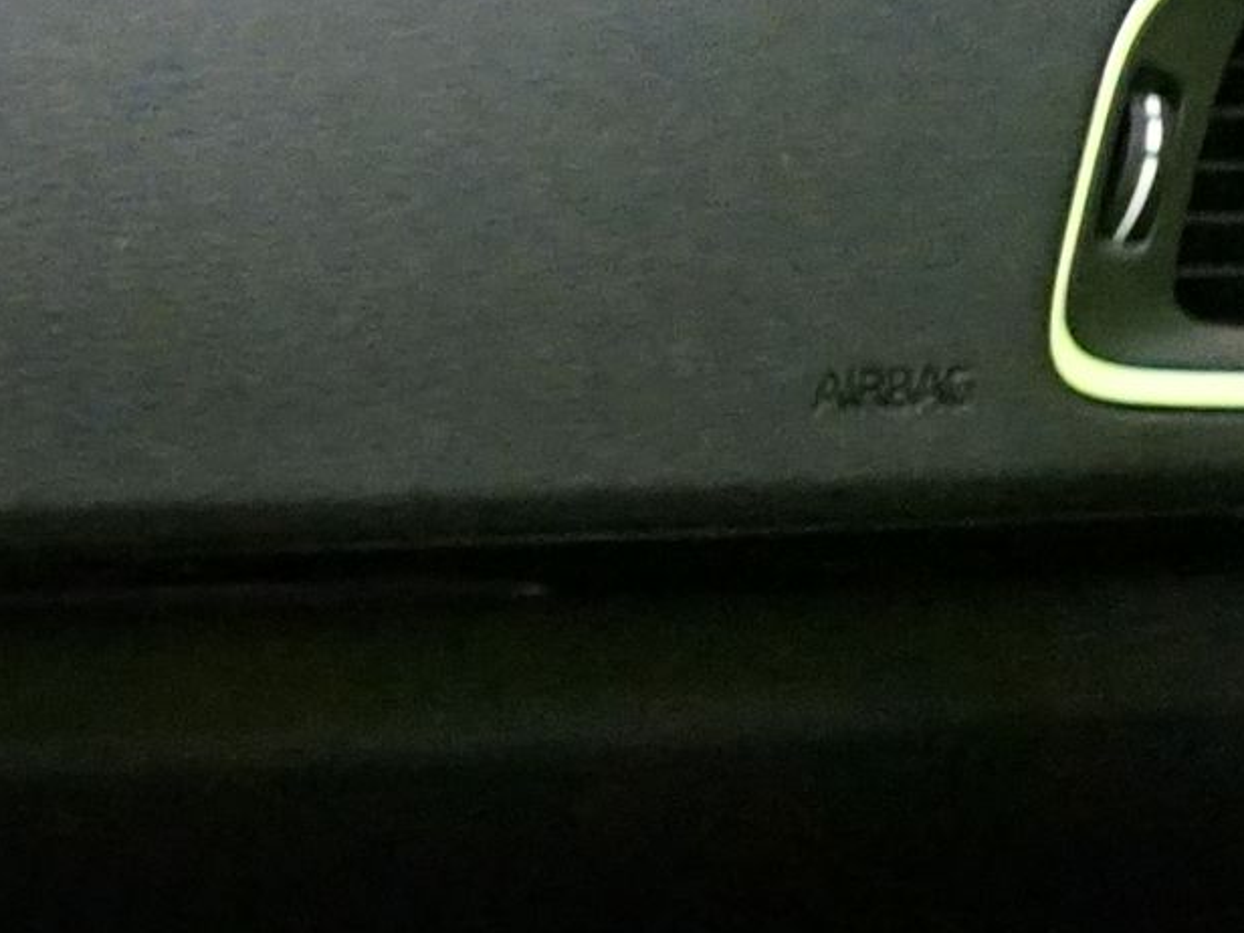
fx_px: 6181
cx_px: -1880
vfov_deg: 8.4
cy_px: 1502
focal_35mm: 172
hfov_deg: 9.9
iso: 6400
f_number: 3.5
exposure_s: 1/25
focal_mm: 28
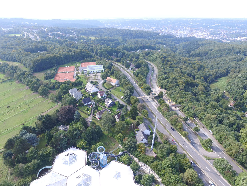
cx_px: 124
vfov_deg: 66.0
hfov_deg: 81.7
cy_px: 93
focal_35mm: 20
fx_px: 143
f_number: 2.8
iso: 100
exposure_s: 1/175
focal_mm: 3.61
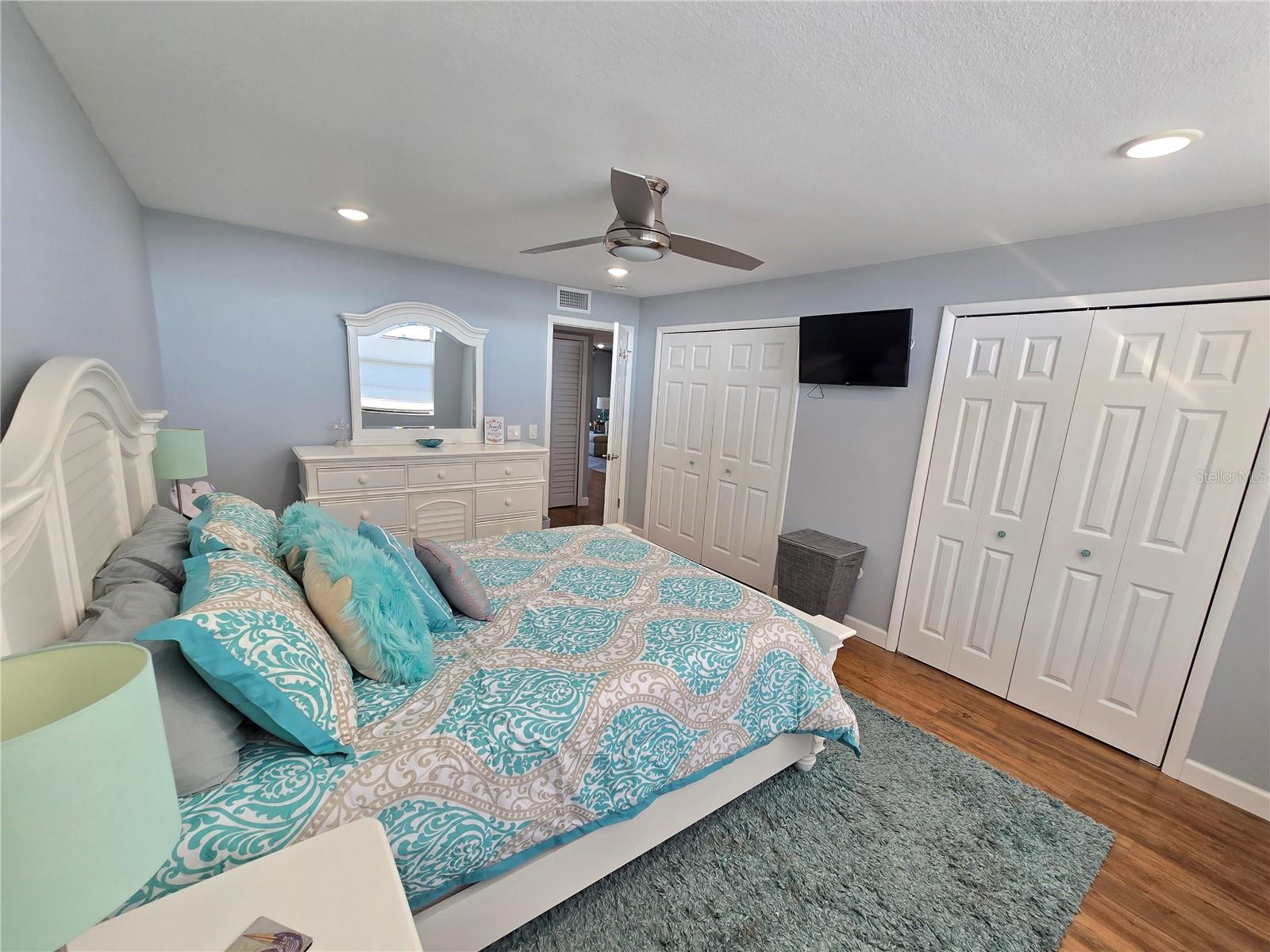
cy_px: 476
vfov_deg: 89.9
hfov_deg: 106.2
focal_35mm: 13
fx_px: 477
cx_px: 635
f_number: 2.2
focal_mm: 2.2
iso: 64
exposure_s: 1/60
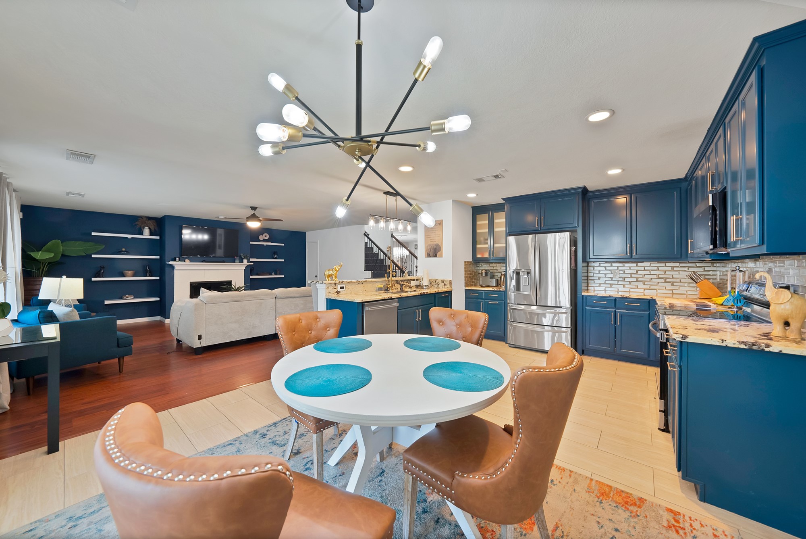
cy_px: 270
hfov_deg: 112.6
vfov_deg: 90.1
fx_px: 269
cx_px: 403
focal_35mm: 12
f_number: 9
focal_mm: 12
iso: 640
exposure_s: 1/3
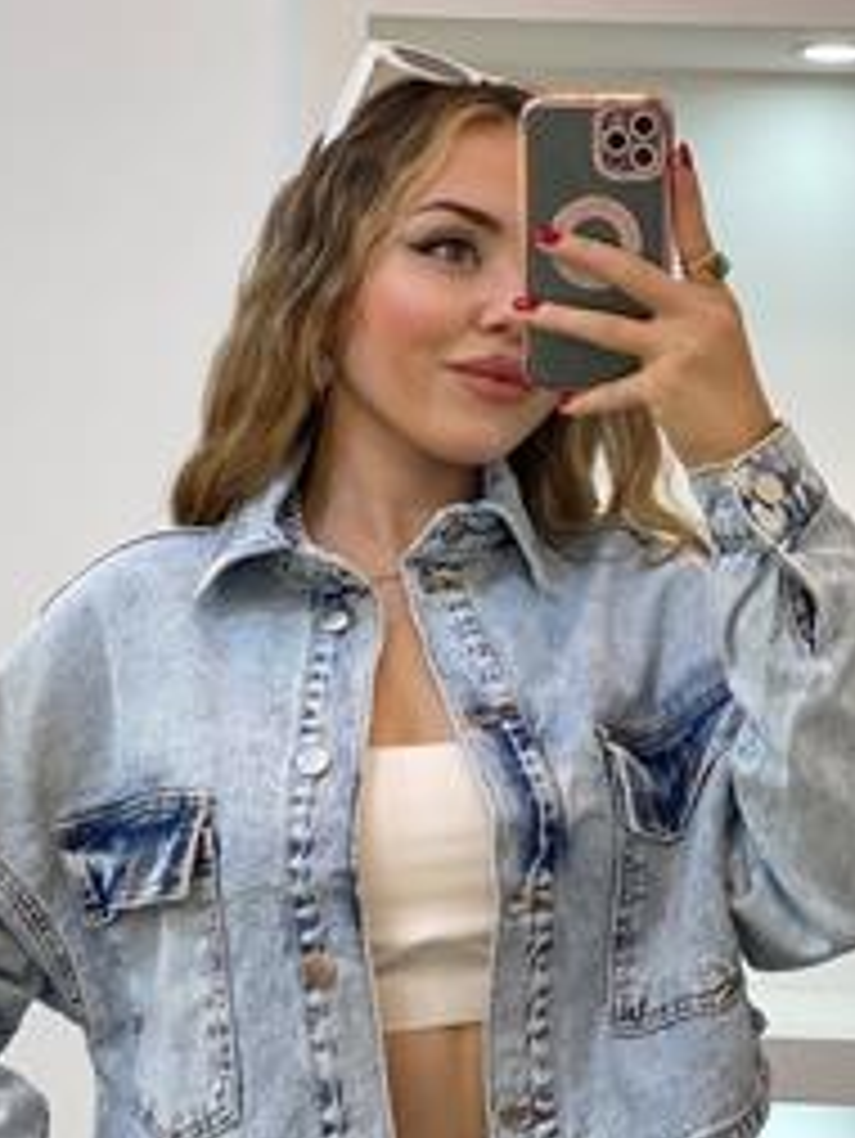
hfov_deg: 17.4
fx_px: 2797
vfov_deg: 23.0
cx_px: 423
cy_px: 636
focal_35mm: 85
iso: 80
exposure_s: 1/100
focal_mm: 6
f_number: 2
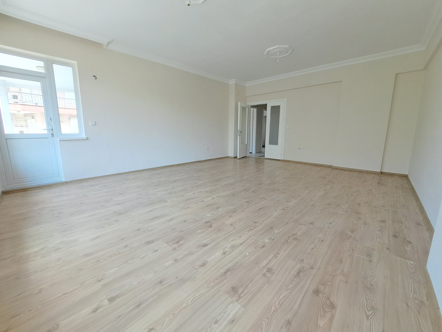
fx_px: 166
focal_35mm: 13
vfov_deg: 89.9
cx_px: 221
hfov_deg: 106.2
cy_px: 166
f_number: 2.2
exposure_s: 1/50
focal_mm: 1.74
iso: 50
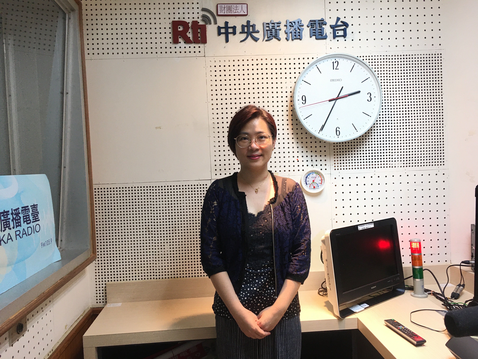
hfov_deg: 61.7
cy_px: 180
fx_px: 400
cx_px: 239
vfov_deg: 48.2
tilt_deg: -1.2
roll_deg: +2.3
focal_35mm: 29
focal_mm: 4.15
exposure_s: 1/30
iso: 32
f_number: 2.2
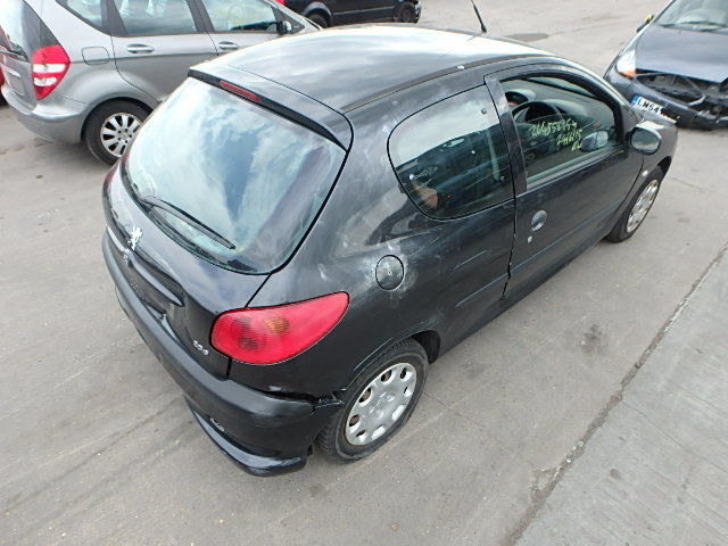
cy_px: 273
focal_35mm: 21
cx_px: 364
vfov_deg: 63.4
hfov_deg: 79.0
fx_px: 442
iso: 125
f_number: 3.5
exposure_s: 1/200
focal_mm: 3.7
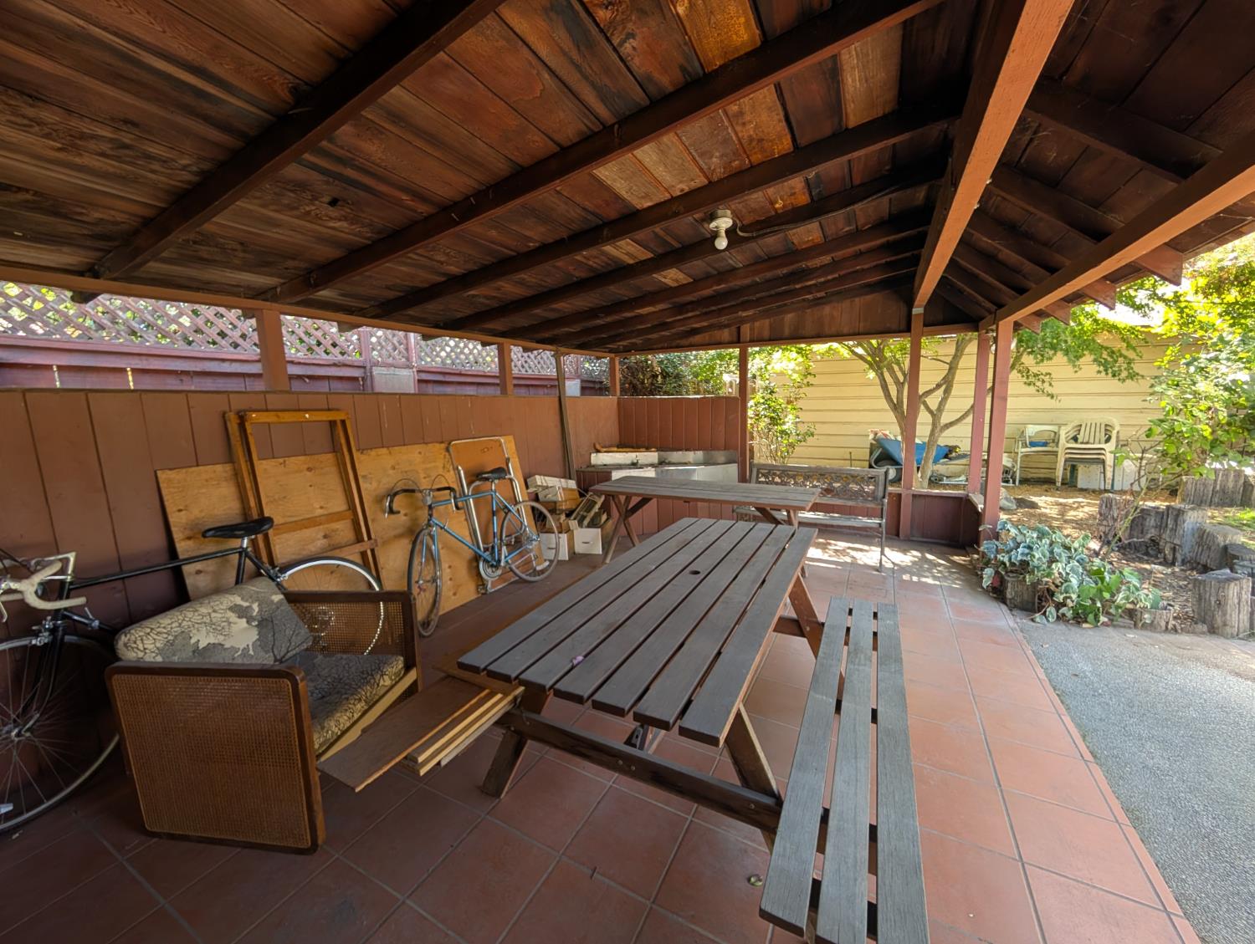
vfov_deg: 94.6
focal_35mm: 12
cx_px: 628
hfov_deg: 110.5
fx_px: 436
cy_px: 472
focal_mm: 2.02
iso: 53
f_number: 1.7
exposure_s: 1/110
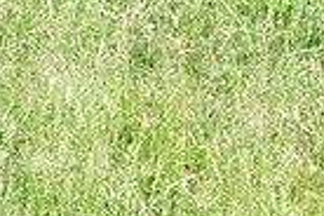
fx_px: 32127
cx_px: 639
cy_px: 405
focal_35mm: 3570
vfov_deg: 0.4
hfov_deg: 0.6
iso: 800
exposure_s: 1/125
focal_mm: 850
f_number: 20
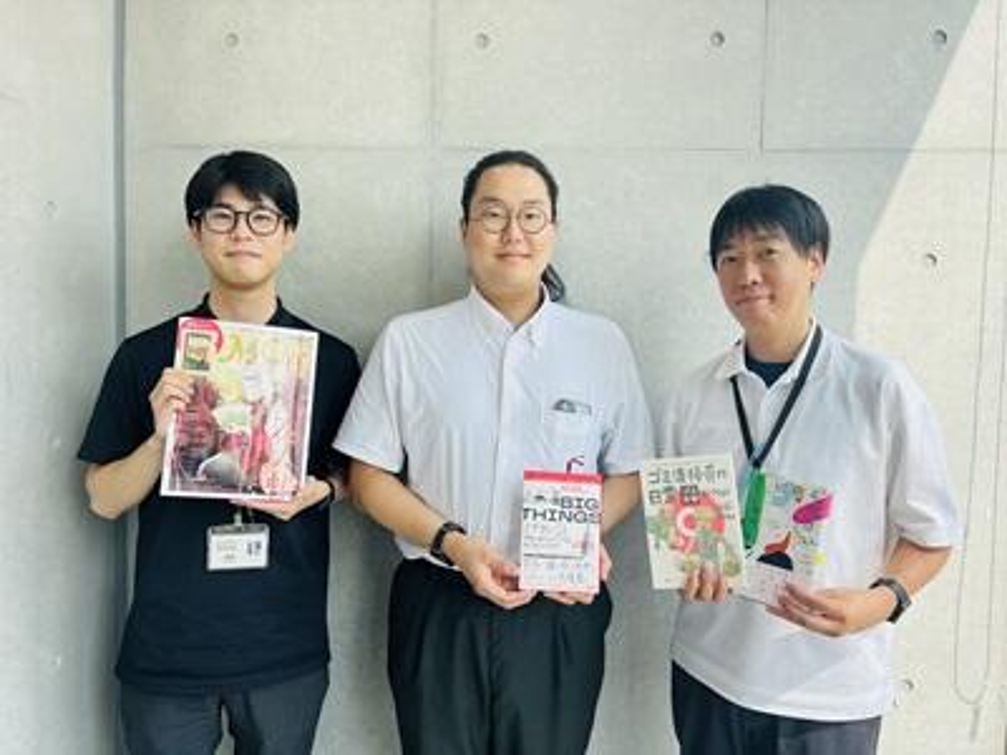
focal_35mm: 26
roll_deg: -0.1
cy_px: 378
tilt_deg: -2.3
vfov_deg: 53.1
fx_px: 756
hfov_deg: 67.3
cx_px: 504
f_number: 1.5
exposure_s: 1/840
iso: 50
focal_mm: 5.7
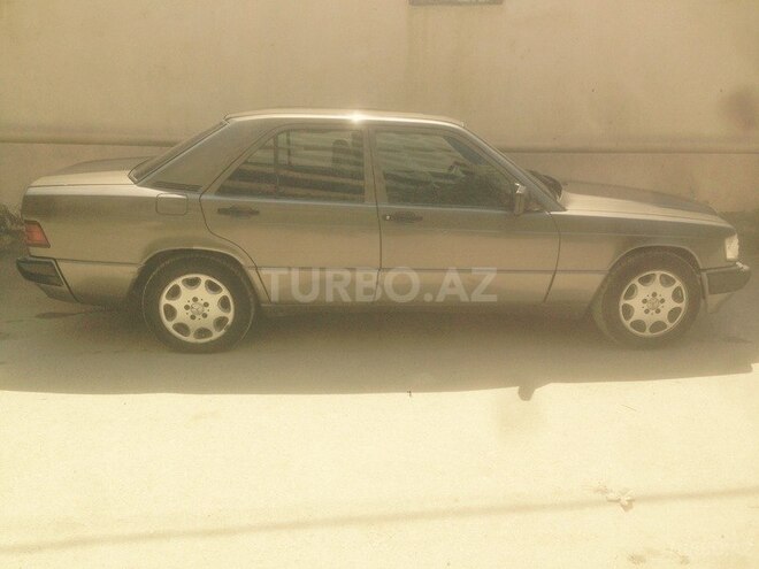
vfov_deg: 42.9
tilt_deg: -13.2
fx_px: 724
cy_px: 284
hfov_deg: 55.4
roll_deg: -1.7
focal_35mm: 33
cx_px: 380
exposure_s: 1/1178
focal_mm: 4.12
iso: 50
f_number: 2.4
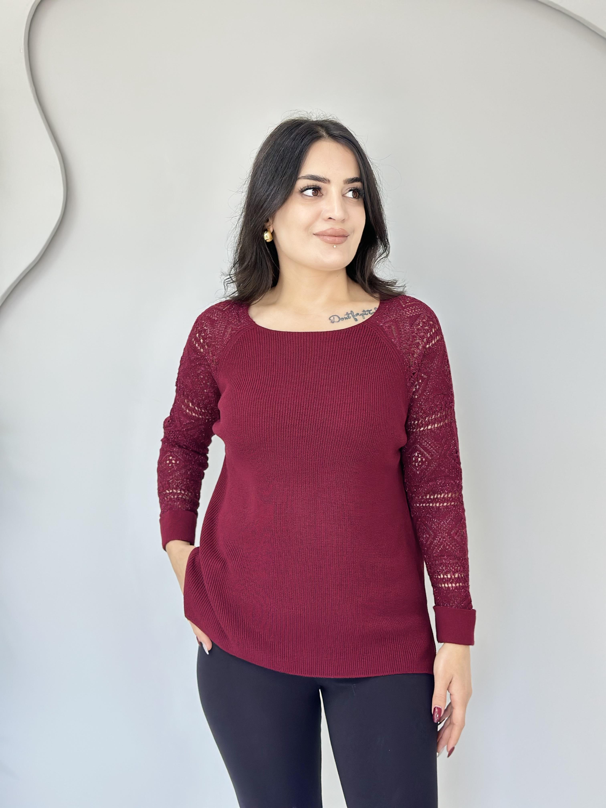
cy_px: 404
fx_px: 1120
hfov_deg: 30.3
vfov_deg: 39.7
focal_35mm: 48
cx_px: 303
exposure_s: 1/100
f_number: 1.78
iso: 160
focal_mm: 6.86
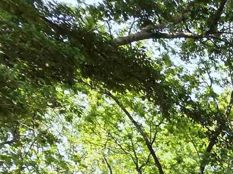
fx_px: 390
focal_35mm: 58
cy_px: 359
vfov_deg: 17.3
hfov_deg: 21.3
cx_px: 424
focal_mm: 2.2
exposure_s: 1/282
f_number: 1.9
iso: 40
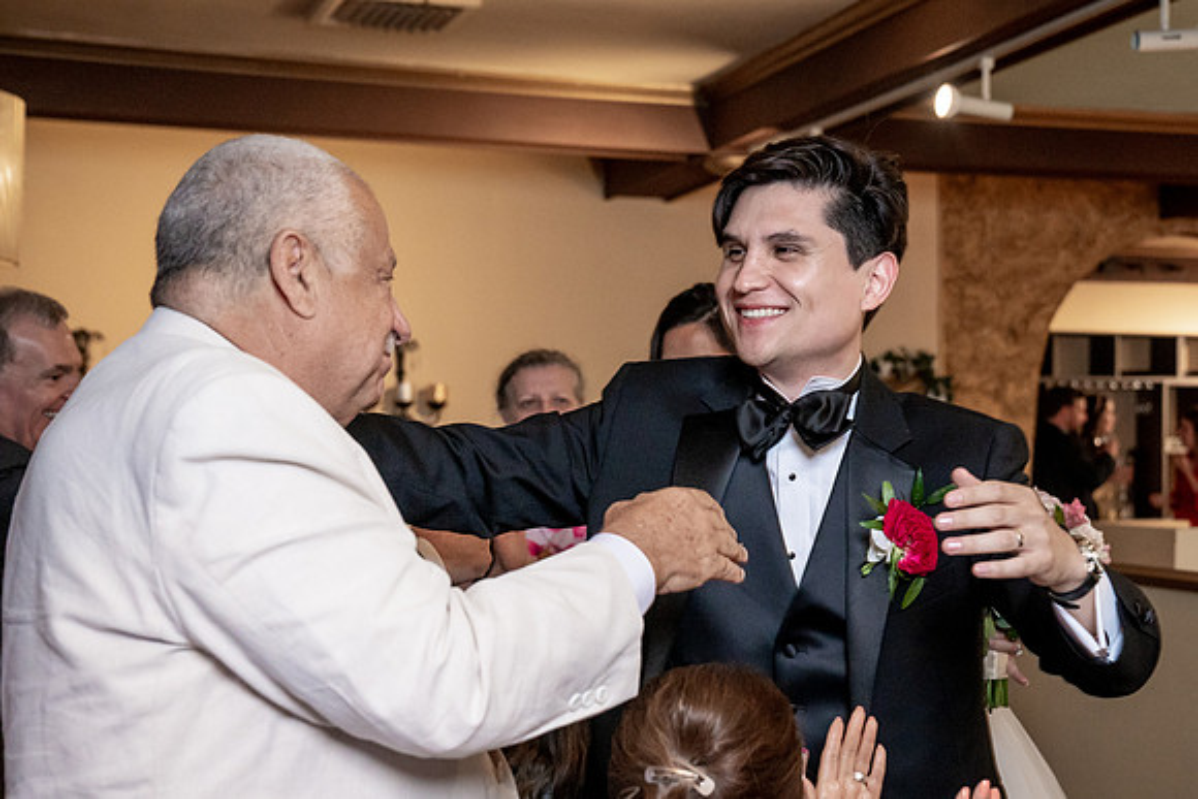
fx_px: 2138
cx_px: 819
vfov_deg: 21.1
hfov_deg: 31.0
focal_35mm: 64
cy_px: 530
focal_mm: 46
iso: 2000
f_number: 4
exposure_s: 1/200
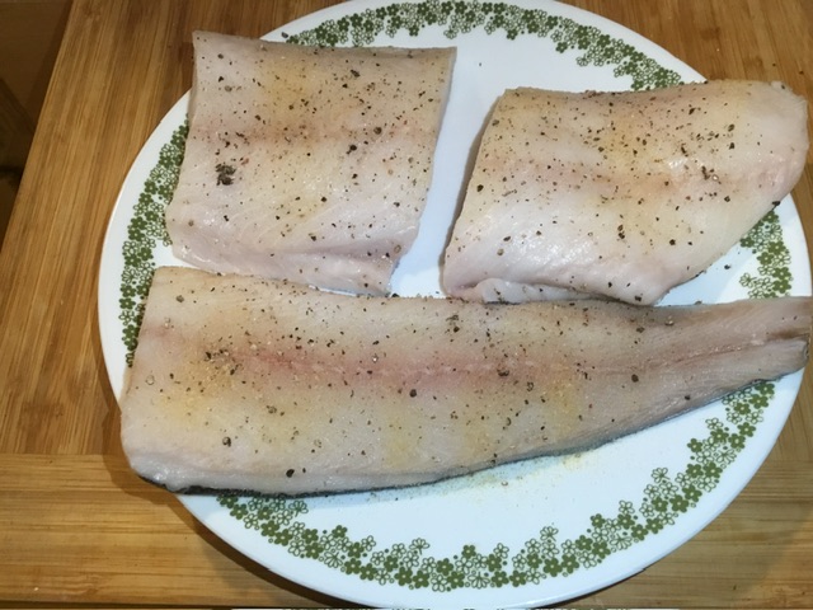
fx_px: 728
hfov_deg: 58.4
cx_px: 406
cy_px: 305
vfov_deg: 45.4
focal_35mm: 31
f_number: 2.4
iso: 125
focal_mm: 3.3
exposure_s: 1/30
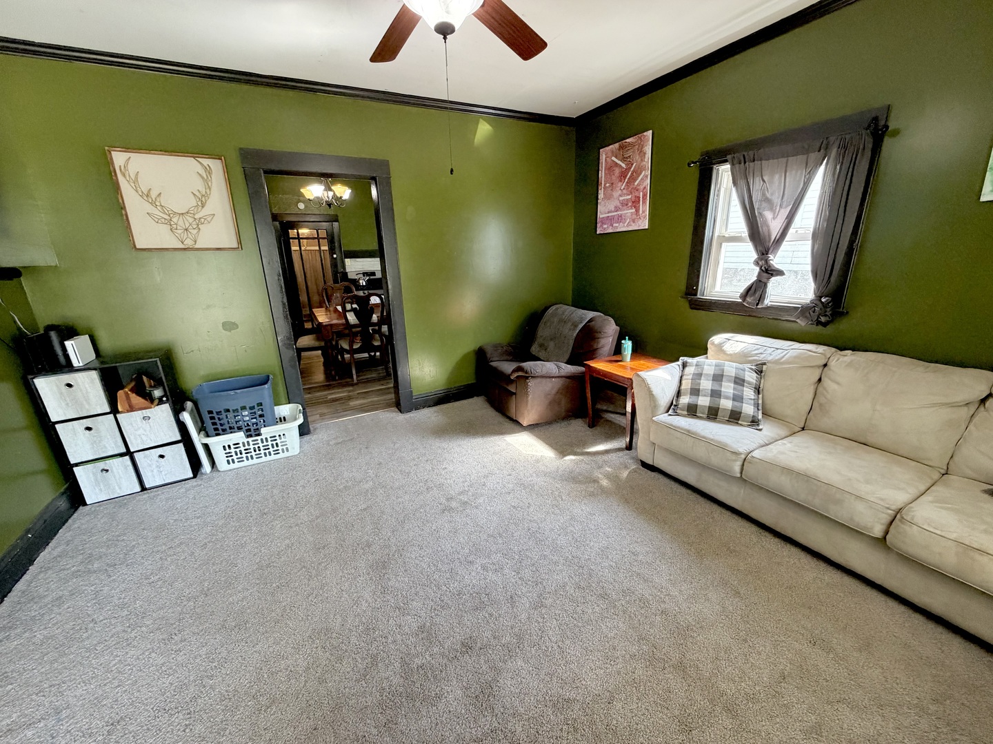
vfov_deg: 85.7
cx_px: 496
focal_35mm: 14
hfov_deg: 102.1
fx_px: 402
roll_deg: +2.4
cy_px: 372
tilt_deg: -16.3
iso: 320
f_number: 2.2
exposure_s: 1/61
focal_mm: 2.22
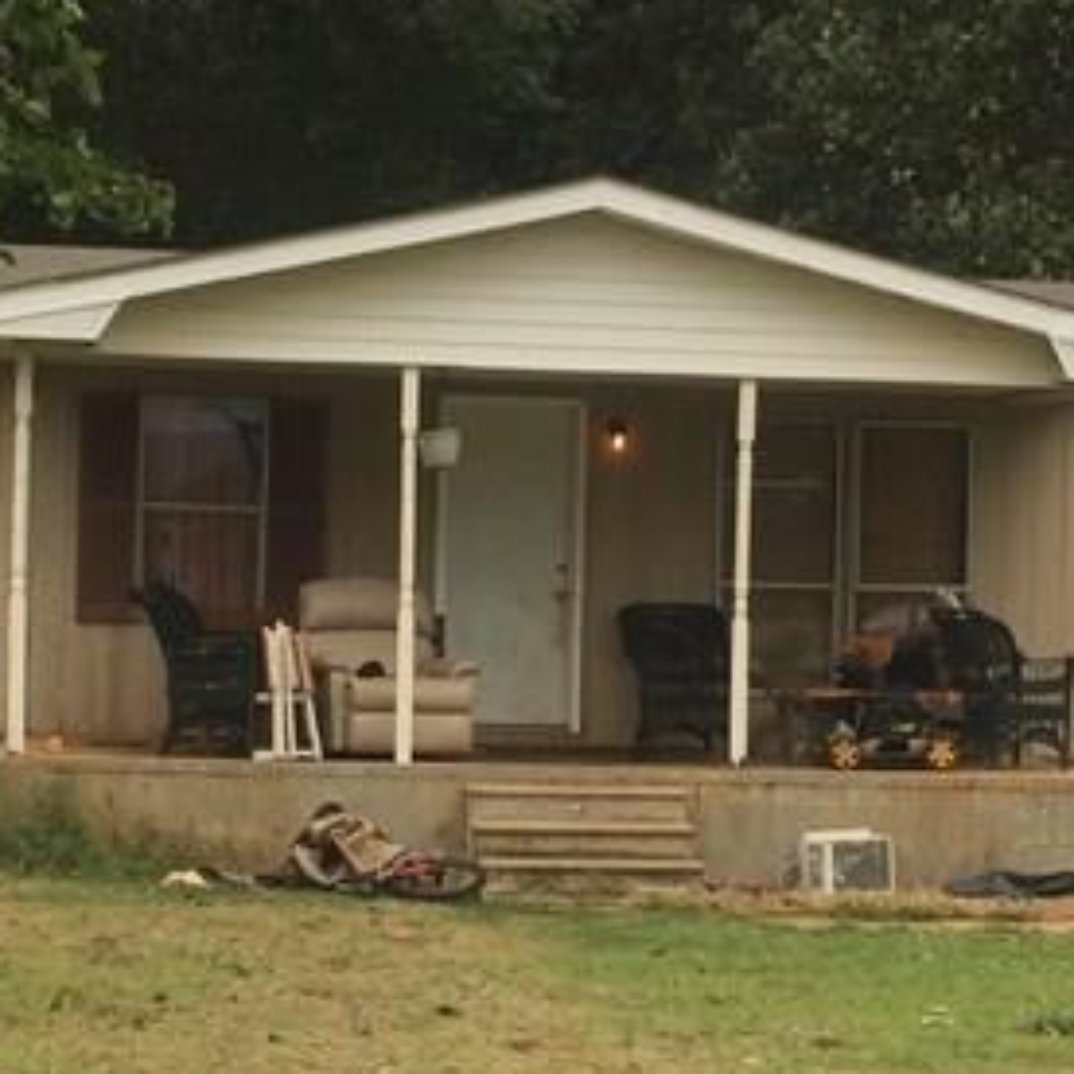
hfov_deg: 18.3
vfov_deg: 18.3
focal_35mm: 95
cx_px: 580
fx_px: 3335
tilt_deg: -1.6
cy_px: 502
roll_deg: -0.2
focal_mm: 4.15
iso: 32
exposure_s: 1/547
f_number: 2.2
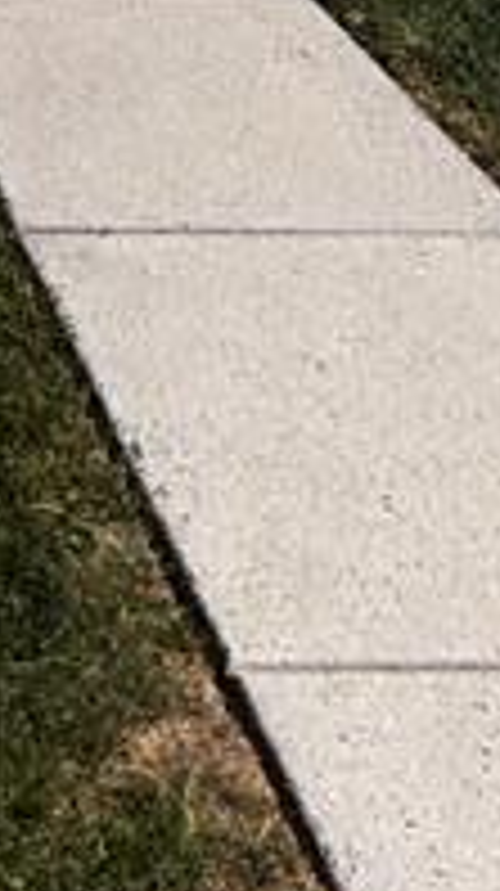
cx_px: -459
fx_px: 1867
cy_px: -914
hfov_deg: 13.4
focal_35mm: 79
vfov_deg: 18.0
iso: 32
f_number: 2.2
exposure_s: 1/2770
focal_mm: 2.22
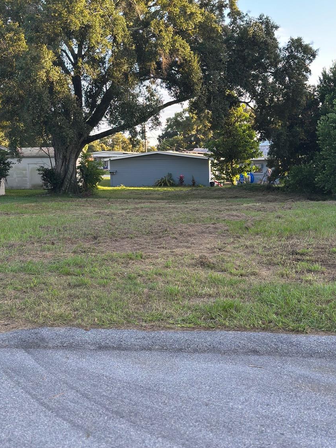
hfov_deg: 28.6
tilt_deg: -3.1
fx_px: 660
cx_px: 170
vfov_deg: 37.5
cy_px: 212
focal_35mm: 51
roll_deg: +0.1
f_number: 1.78
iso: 80
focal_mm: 6.86
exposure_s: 1/332
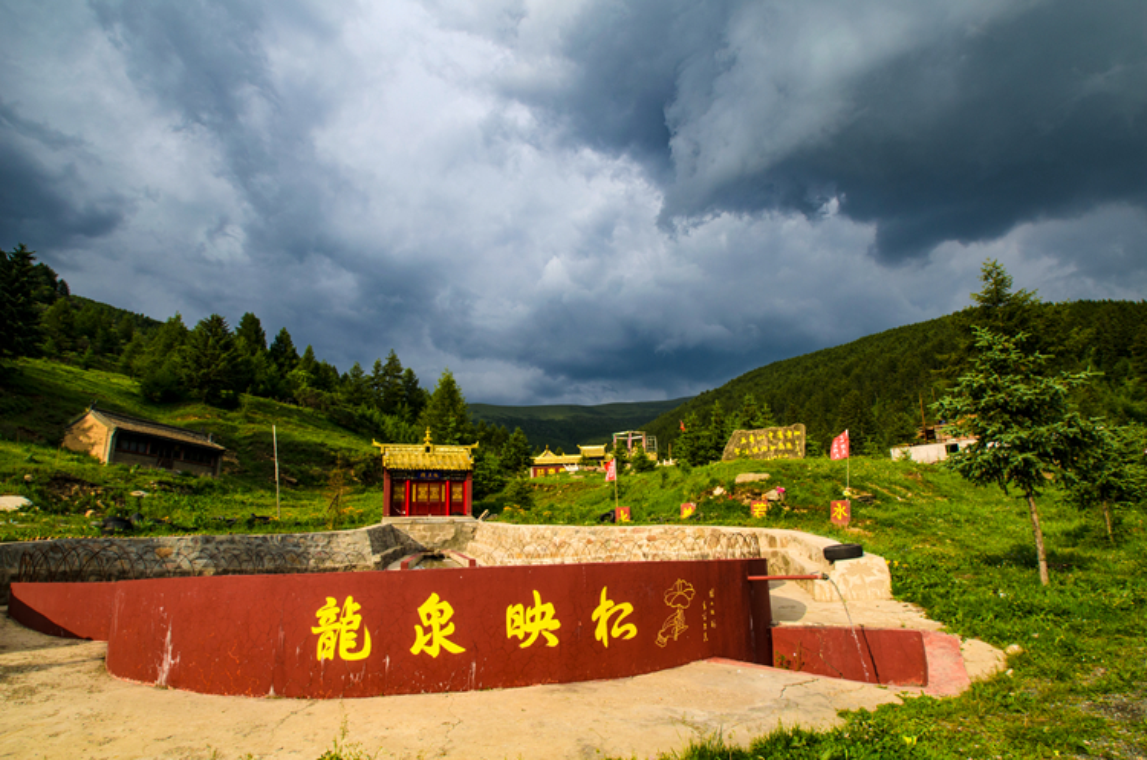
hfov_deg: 90.1
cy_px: 380
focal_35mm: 18
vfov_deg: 67.2
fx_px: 572
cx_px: 574
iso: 100
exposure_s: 1/200
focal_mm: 12
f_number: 11
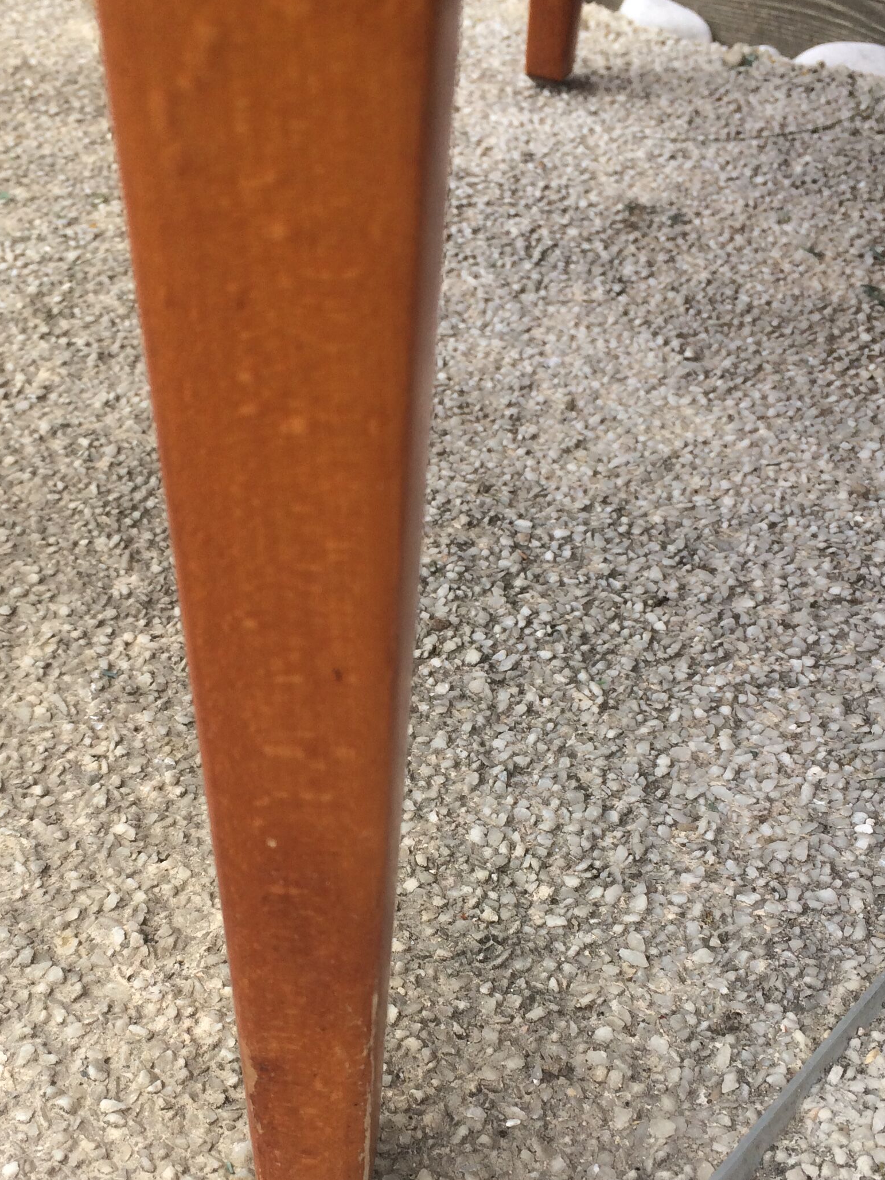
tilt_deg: -41.9
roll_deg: -0.1
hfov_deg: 31.4
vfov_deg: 41.0
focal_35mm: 46
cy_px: 721
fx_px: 1568
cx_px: 342
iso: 32
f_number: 2.2
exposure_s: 1/1001
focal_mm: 4.15
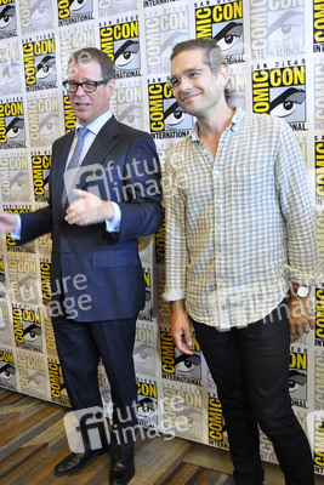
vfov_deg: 53.1
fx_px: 486
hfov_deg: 36.9
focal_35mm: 36
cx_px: 162
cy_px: 242
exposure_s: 1/50
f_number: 3.5
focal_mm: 24
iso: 1000
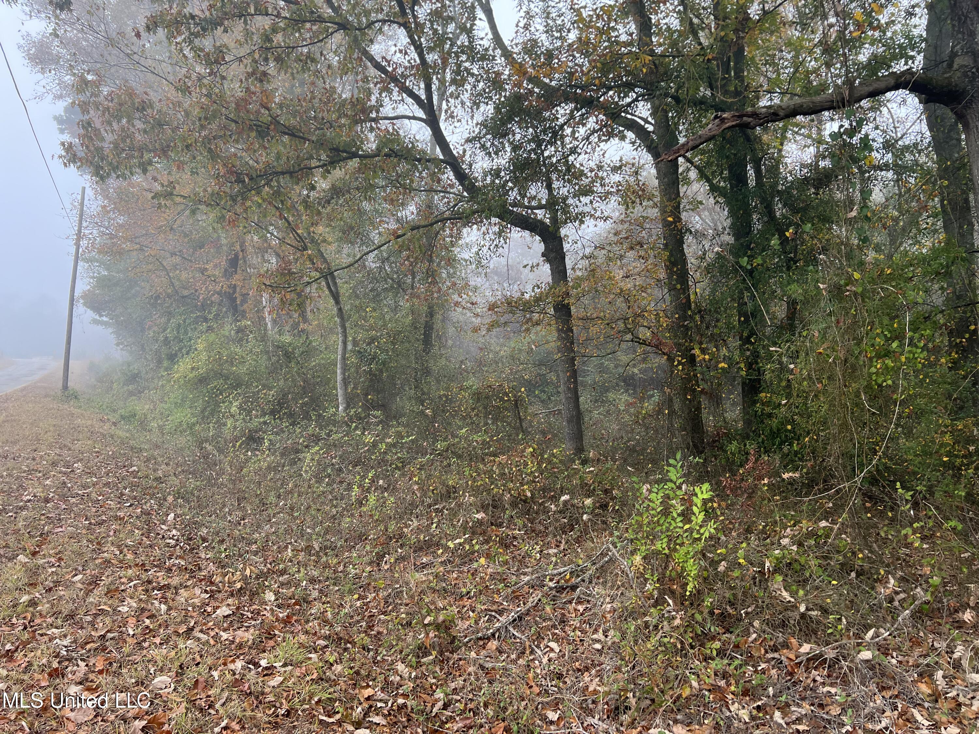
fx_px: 735
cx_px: 490
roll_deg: -0.5
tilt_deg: -1.3
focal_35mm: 26
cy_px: 367
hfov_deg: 67.3
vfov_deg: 53.1
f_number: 1.5
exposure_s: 1/129
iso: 64
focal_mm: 5.7
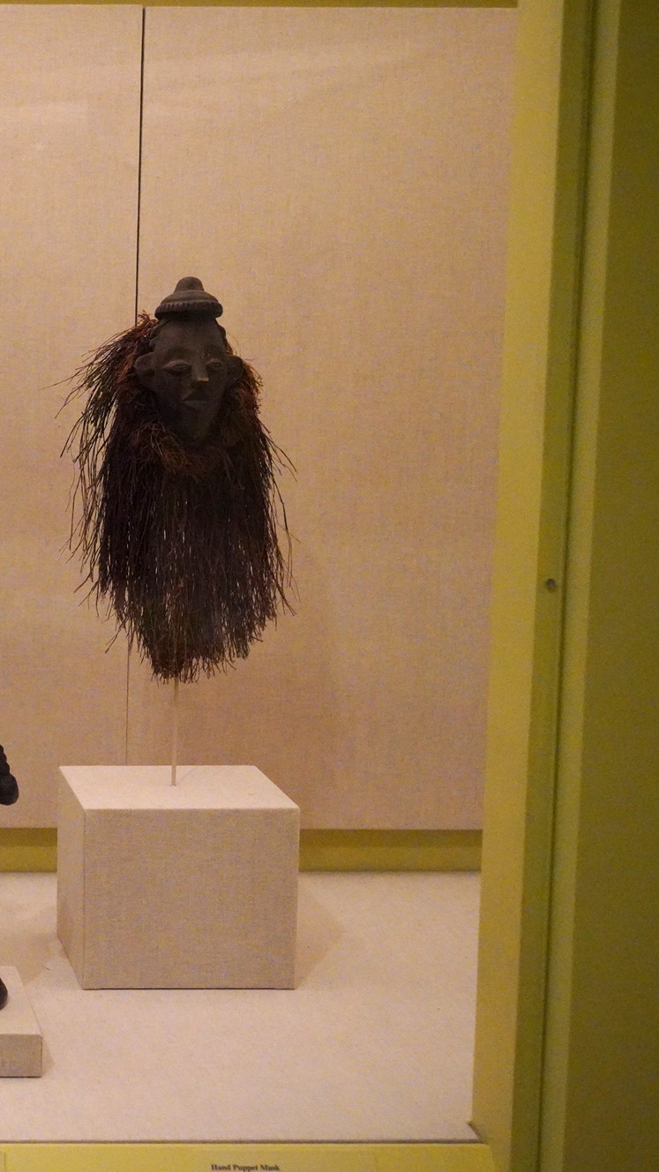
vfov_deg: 29.7
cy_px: 585
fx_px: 2206
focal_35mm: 71
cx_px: -219
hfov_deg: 16.0
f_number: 5.6
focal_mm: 45
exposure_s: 1/100
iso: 12800
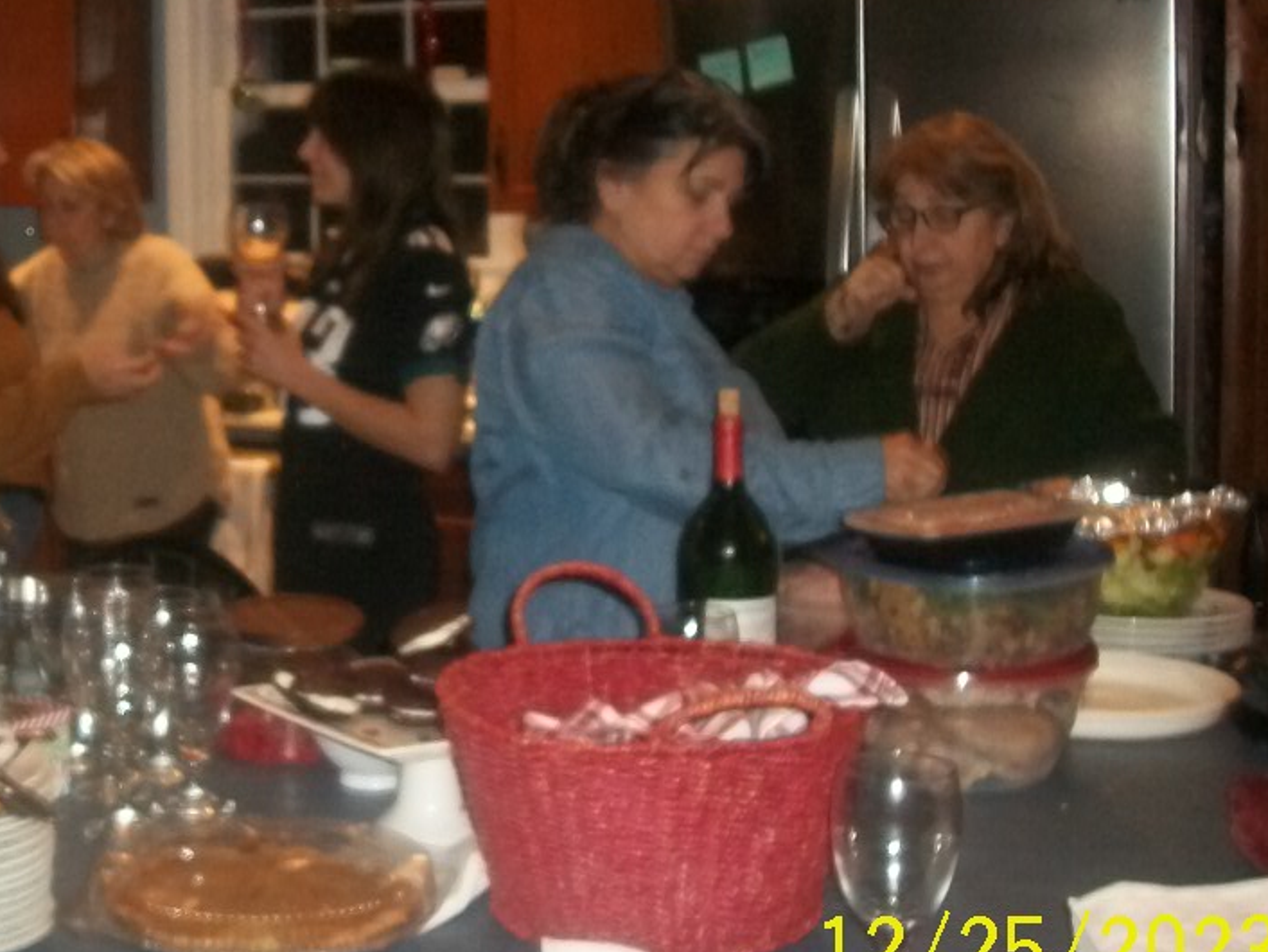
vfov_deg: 25.0
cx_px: 248
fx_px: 2125
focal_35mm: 58
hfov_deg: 32.3
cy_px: 271
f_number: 2.9
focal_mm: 5.7
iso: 200
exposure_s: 1/30
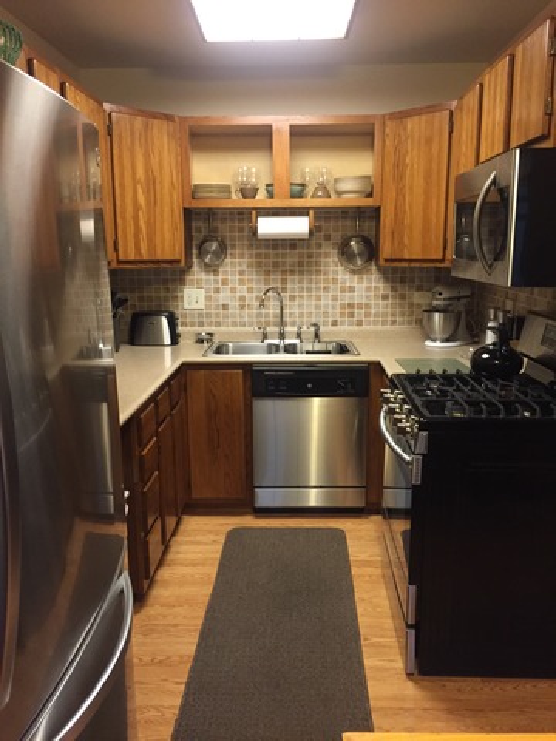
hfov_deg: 48.2
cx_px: 278
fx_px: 621
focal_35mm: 29
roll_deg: -0.4
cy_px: 370
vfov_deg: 61.7
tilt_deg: -11.5
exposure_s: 1/30
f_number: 2.2
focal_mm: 4.15
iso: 250
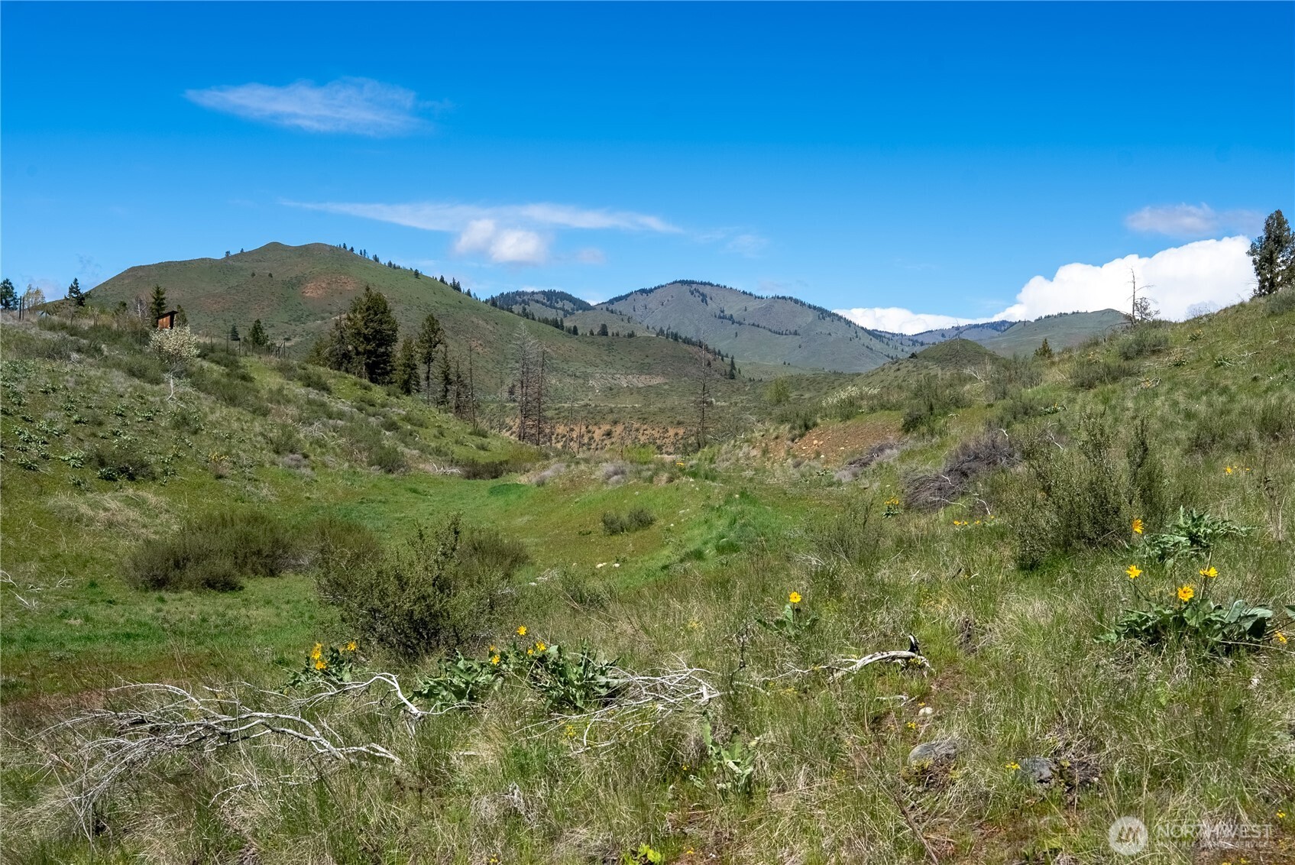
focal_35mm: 34
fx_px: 1209
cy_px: 432
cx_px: 648
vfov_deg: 39.4
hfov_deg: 56.3
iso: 100
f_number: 8
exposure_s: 1/5000
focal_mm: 33.6
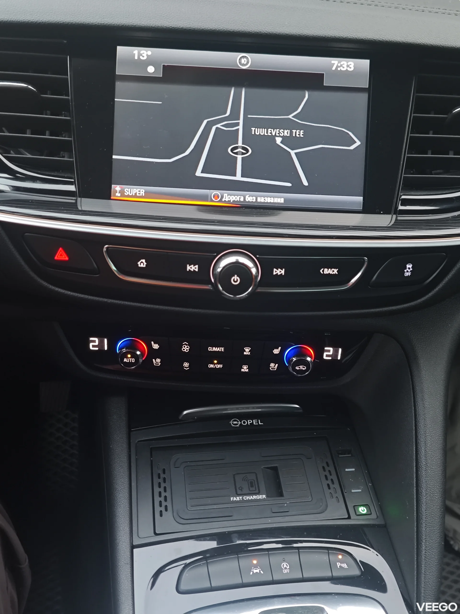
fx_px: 620
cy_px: 307
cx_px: 230
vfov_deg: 52.6
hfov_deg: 40.7
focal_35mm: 35
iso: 640
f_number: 1.6
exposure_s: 1/25
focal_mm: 6.55
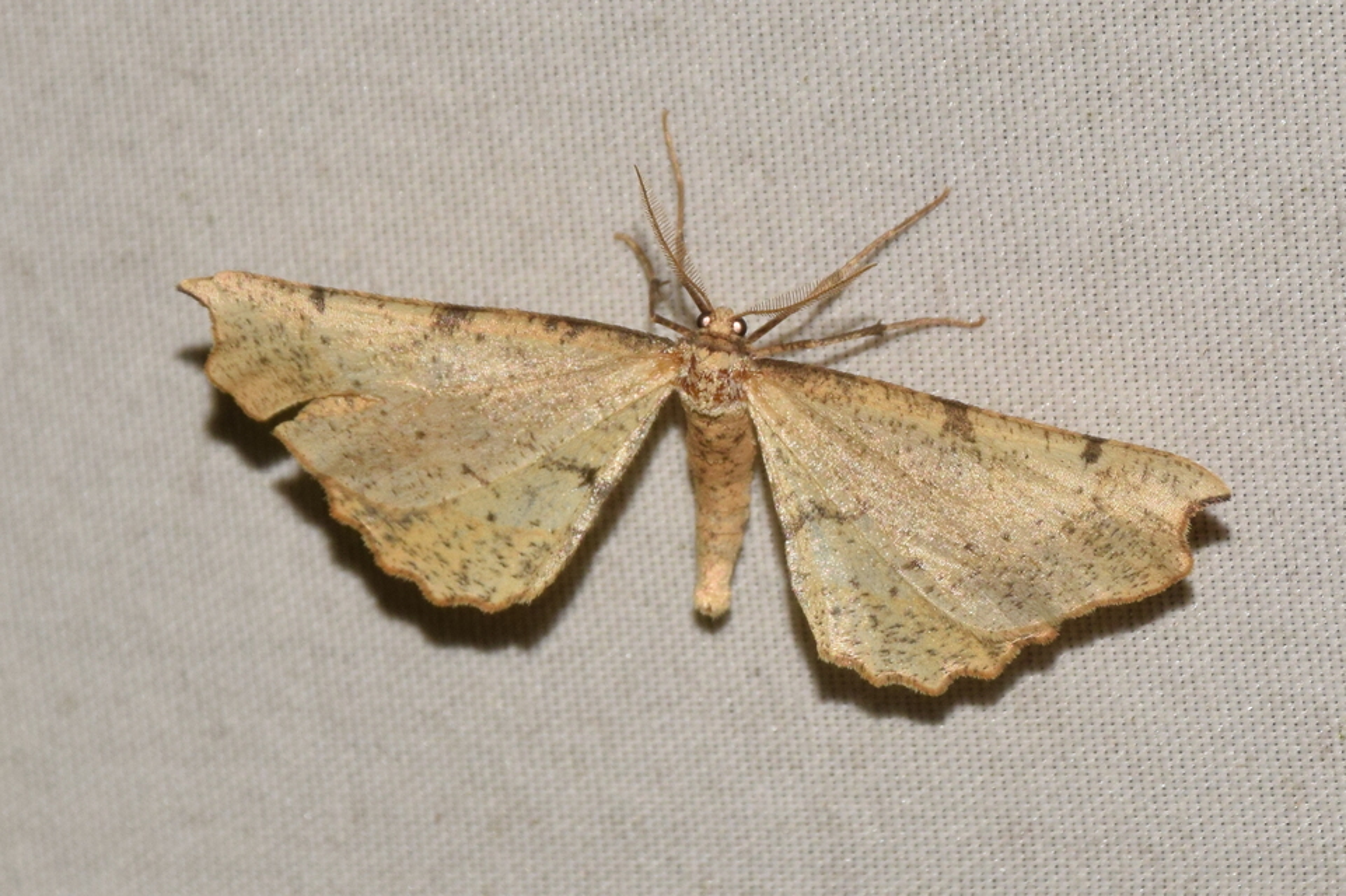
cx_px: 673
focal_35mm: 210
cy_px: 448
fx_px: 7849
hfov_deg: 9.8
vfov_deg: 6.5
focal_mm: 140
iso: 500
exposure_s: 1/160
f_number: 14
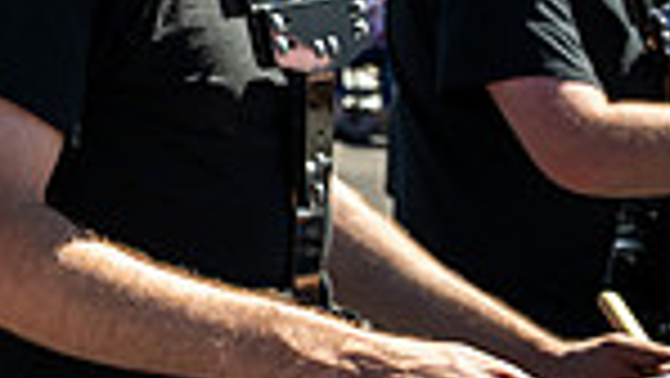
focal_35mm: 92
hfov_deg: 17.5
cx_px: -621
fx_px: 1635
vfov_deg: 12.8
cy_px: -110
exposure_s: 1/1250
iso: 200
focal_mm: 22.5
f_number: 4
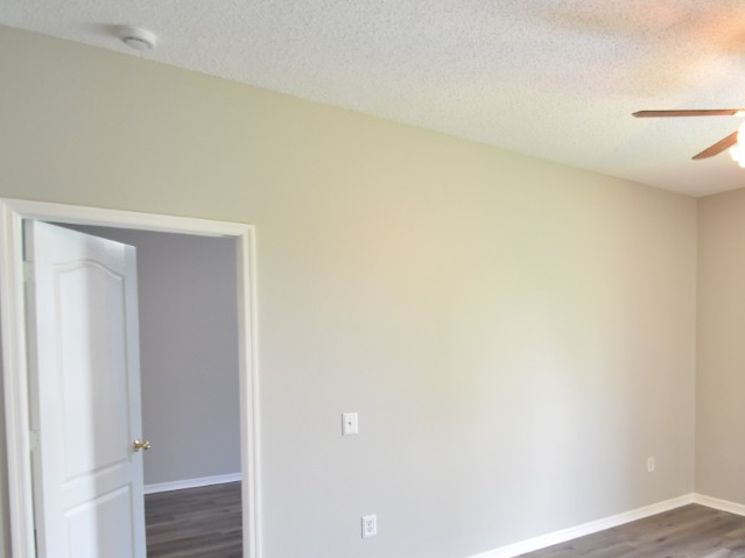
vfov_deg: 52.3
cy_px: 359
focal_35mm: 26
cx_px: 602
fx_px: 559
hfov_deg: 61.5
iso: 800
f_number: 3.5
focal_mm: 10
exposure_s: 1/45
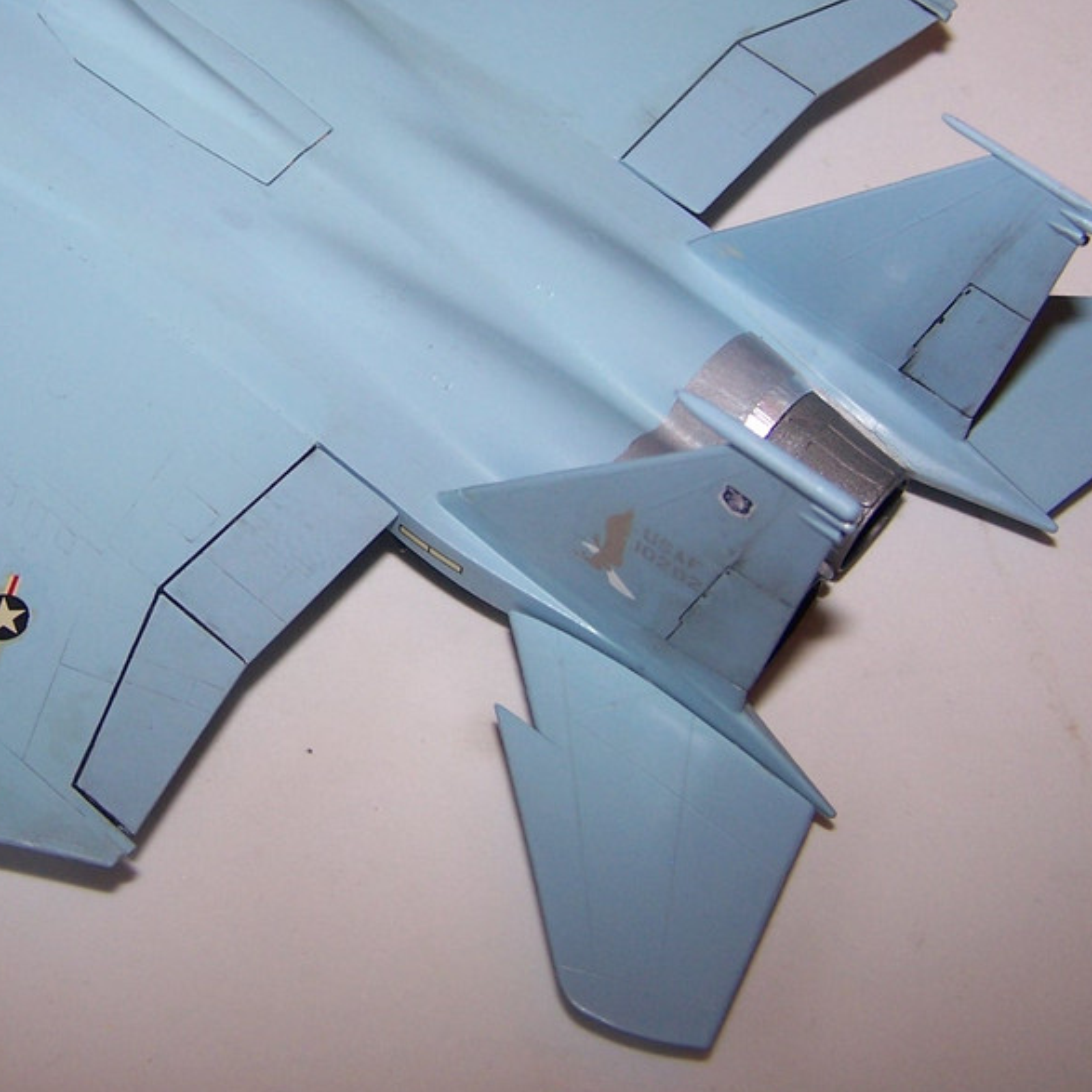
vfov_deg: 28.0
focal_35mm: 61
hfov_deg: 27.8
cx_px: 297
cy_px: 355
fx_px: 2177
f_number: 2.8
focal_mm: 6.3
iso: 80
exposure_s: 1/60
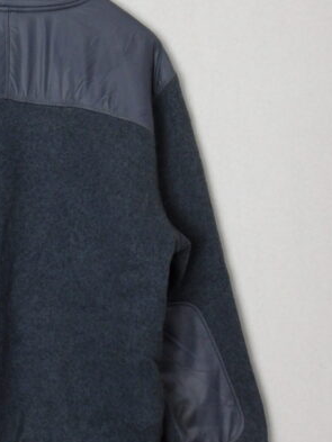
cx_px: 7
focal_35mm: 55
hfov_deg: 25.4
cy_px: 216
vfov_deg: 34.9
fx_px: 703
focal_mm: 4.9
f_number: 3
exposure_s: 1/60
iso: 363
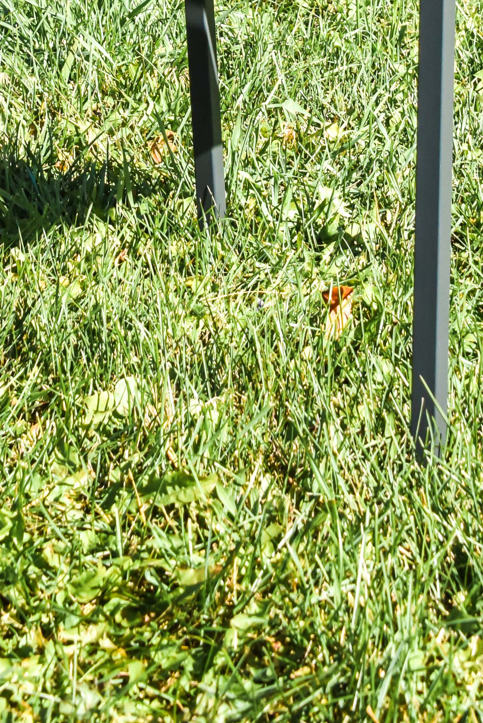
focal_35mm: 167
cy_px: -390
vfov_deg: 11.7
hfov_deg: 8.2
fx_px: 3357
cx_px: 198
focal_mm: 45
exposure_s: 1/1000
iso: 1250
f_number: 10
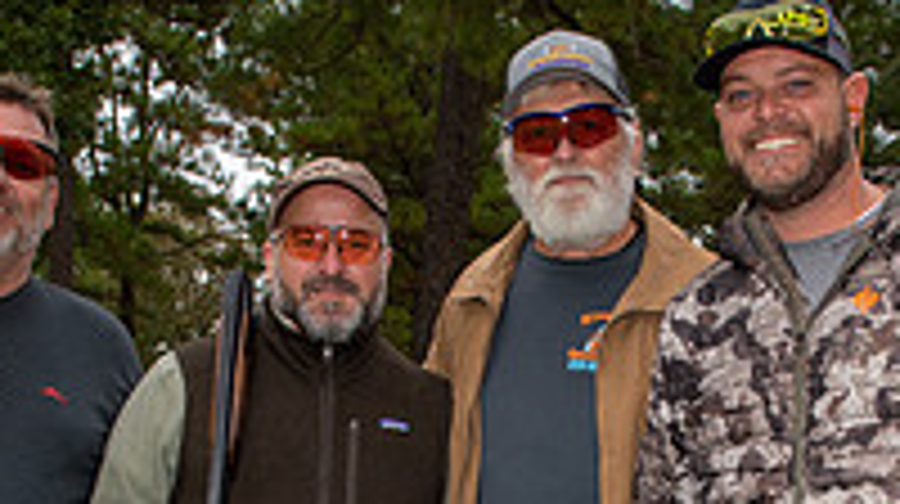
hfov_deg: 26.8
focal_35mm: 79
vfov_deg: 14.6
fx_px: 1883
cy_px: 666
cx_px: 531
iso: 320
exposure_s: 1/160
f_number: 5.6
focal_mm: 26
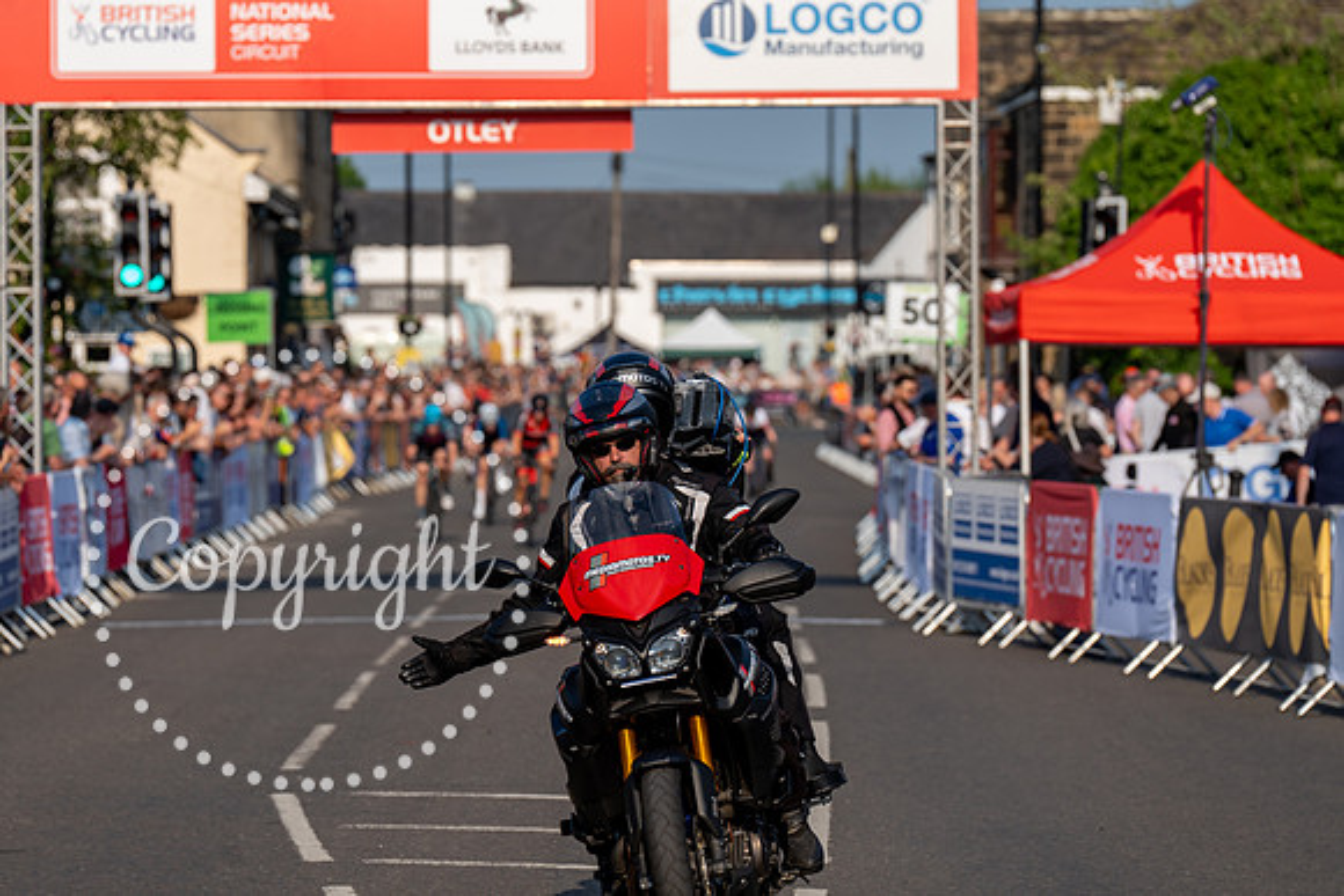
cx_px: 672
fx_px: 7132
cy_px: 448
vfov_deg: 7.2
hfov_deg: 10.8
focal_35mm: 191
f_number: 5
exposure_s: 1/1000
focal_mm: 191
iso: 160
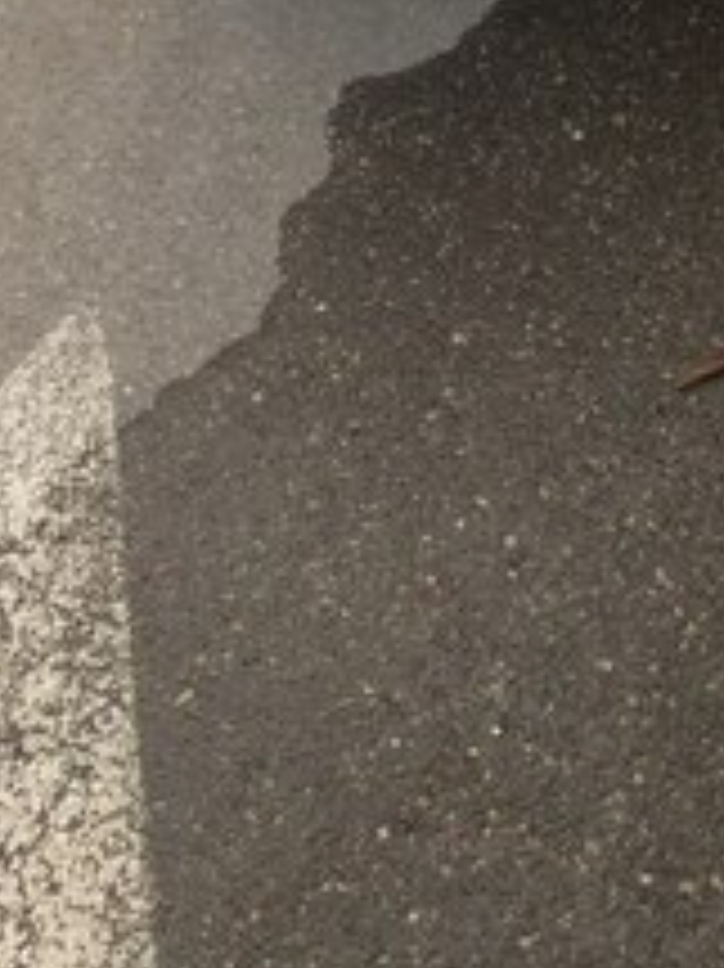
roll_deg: -0.7
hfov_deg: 21.4
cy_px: -77
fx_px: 1870
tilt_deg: -30.8
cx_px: 657
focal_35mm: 67
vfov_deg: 26.8
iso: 50
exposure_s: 1/100
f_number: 2.2
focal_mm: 4.15
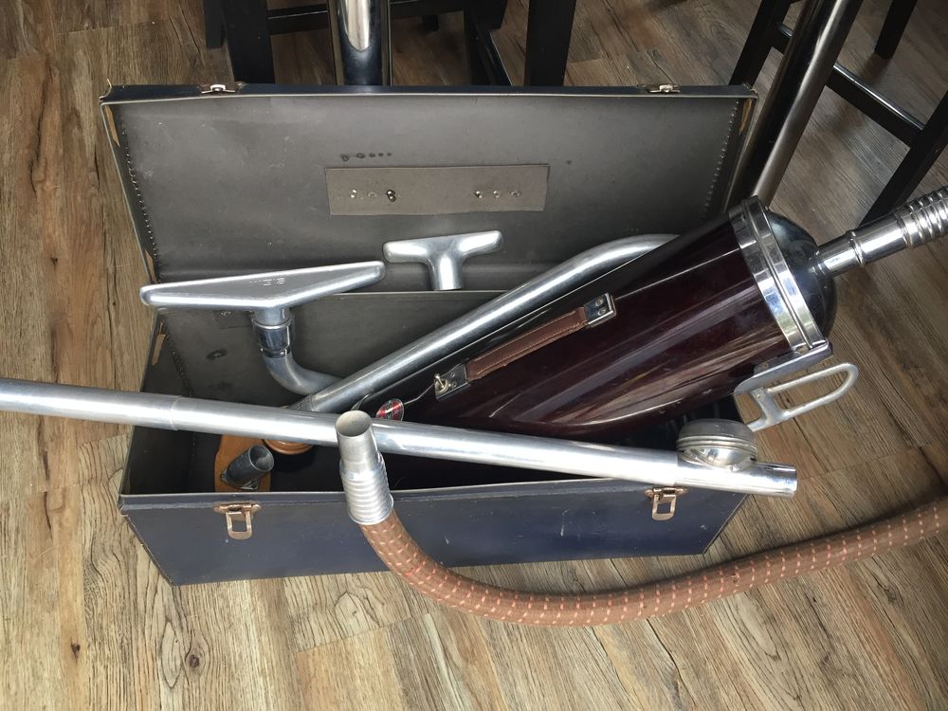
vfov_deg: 48.2
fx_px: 794
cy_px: 356
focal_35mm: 29
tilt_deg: -56.1
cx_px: 474
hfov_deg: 61.7
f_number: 2.2
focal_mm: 4.15
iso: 40
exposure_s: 1/33
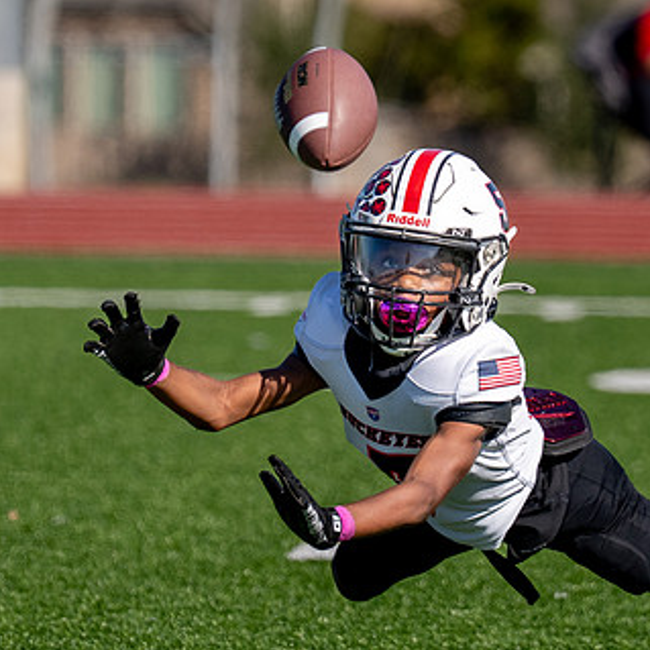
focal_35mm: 668
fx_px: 14191
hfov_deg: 2.6
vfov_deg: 2.6
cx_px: 483
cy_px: 187
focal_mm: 176
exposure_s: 1/4000
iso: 160
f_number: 2.8
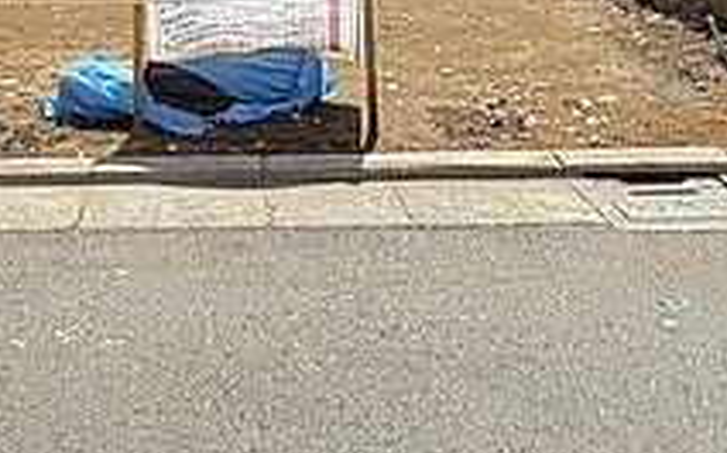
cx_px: 202
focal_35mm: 42
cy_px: -230
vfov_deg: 23.9
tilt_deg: +0.9
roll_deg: +0.5
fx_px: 831
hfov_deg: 45.9
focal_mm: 2.22
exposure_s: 1/515
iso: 64
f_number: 2.2
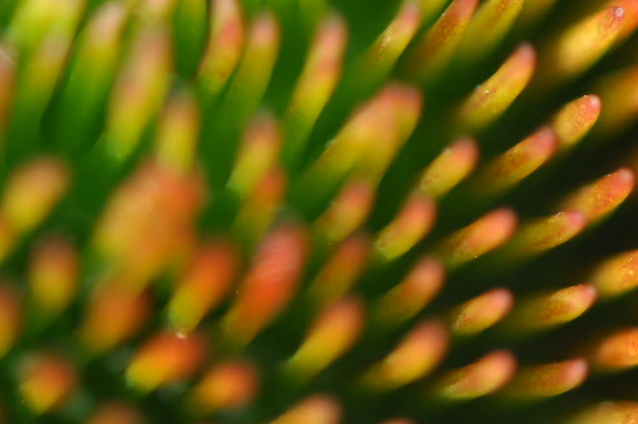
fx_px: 6162
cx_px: 386
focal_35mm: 348
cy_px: 227
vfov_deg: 3.9
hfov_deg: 5.9
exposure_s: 1/200
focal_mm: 105
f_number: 4.8
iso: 360
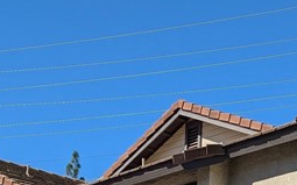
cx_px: 246
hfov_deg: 20.1
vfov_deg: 11.4
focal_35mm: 102
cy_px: 380
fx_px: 825
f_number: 1.68
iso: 21
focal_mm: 6.9
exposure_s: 1/1912
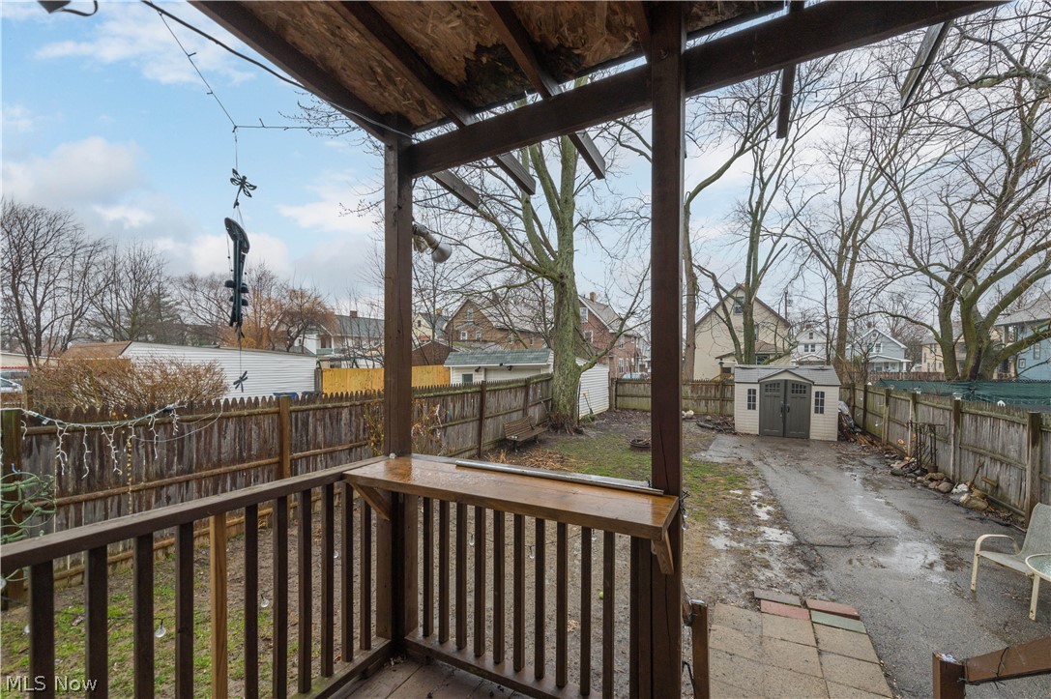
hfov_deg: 104.3
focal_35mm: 14
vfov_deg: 81.1
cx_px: 526
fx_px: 408
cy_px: 350
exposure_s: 1/50
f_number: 9
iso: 200
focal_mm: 14
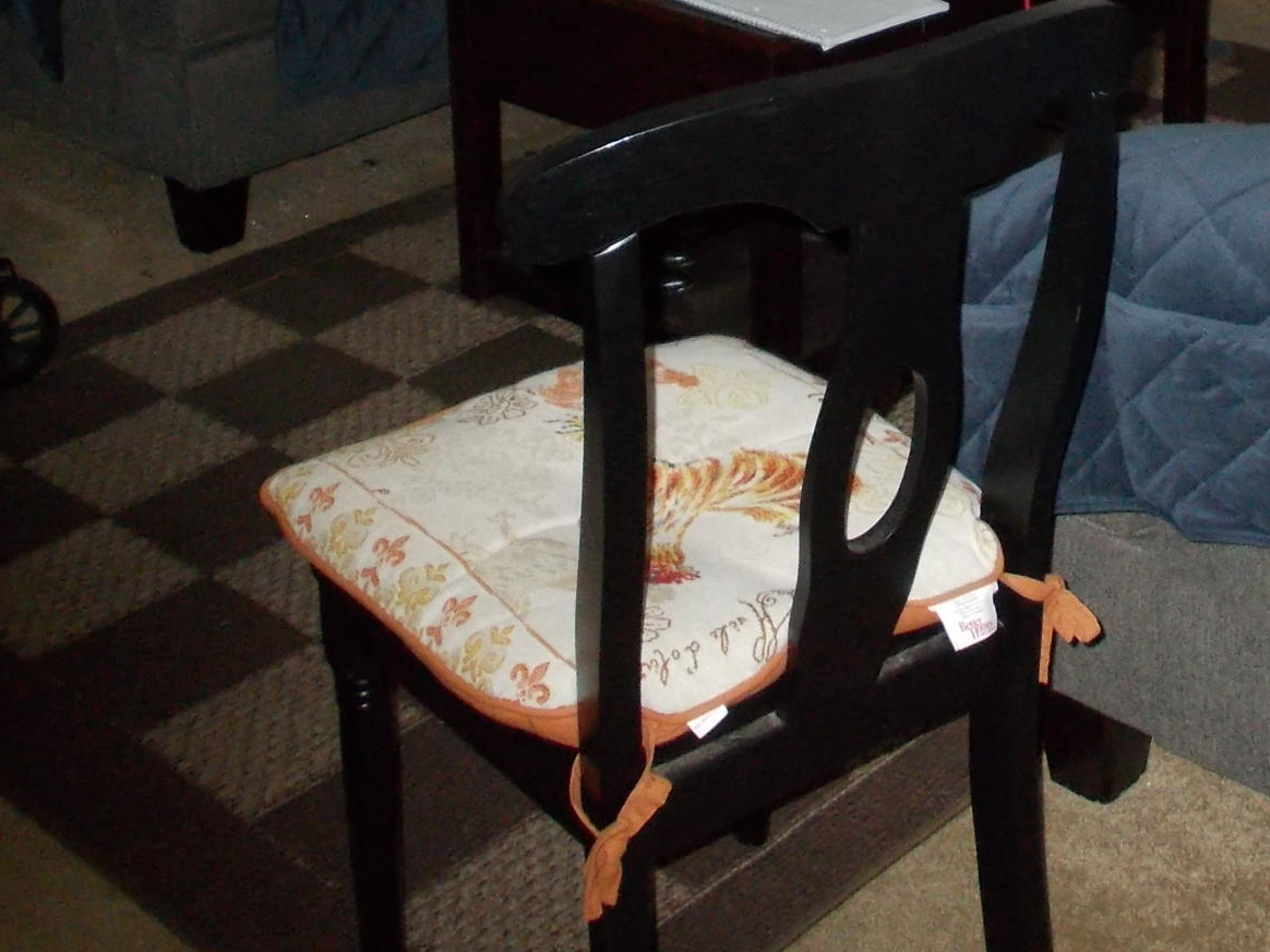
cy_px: -194
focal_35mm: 67
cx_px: 889
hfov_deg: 28.7
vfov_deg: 20.5
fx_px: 2458
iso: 280
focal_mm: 4.6
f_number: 3.2
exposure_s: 1/25
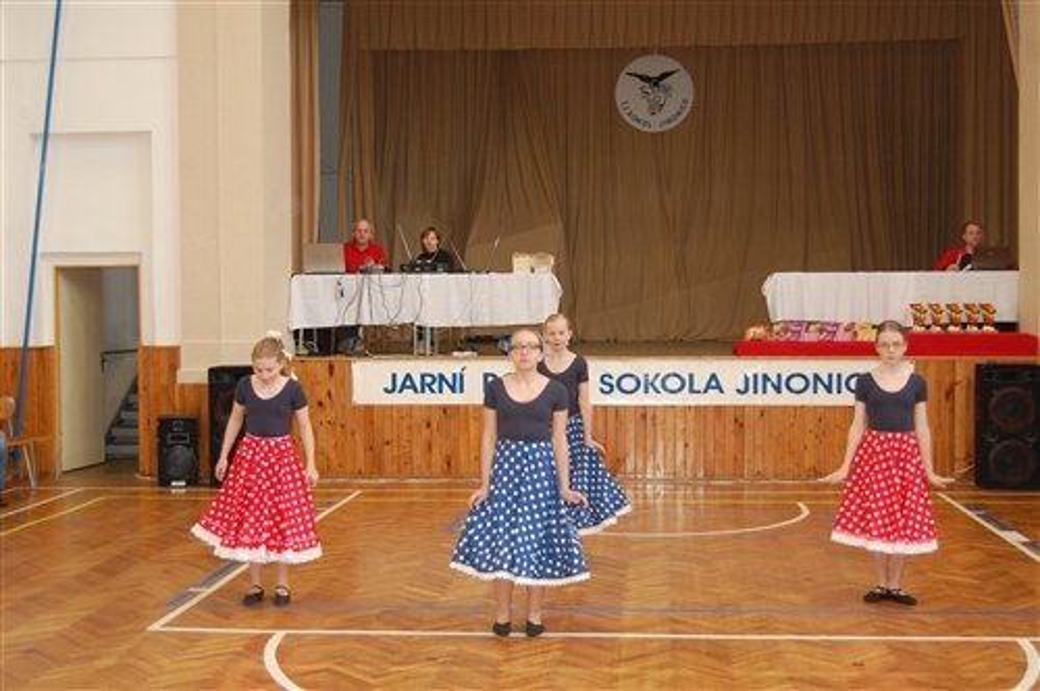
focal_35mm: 48
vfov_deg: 28.0
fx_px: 1385
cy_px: 346
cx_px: 520
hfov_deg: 41.2
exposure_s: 1/60
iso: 720
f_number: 4.5
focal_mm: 32
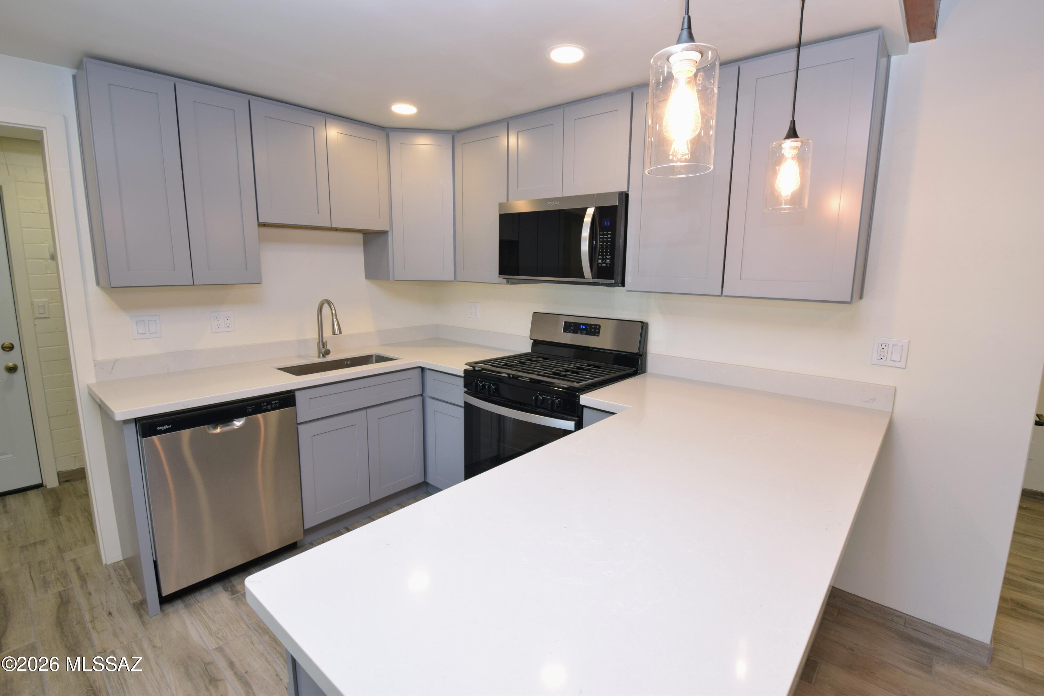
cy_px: 348
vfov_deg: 72.1
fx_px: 478
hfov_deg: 95.0
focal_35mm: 16
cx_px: 522
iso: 400
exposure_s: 1/20
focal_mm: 11
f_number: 9
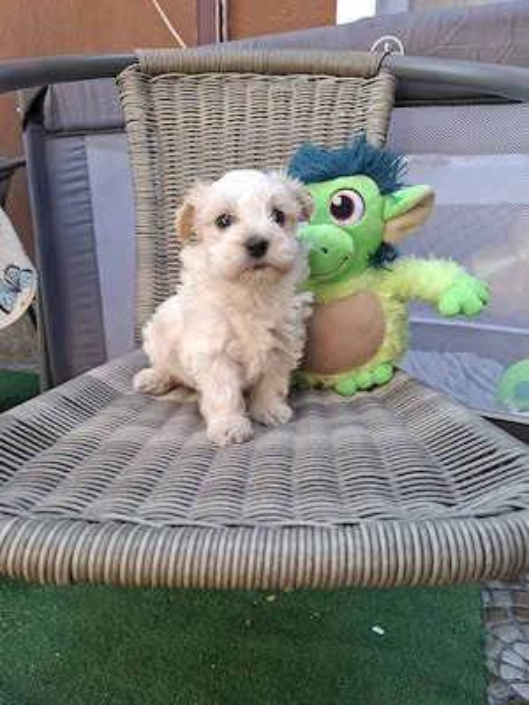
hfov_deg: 58.9
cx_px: 264
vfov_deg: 73.9
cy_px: 352
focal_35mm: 23
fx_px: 469
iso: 64
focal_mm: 5.54
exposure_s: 1/100
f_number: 1.8
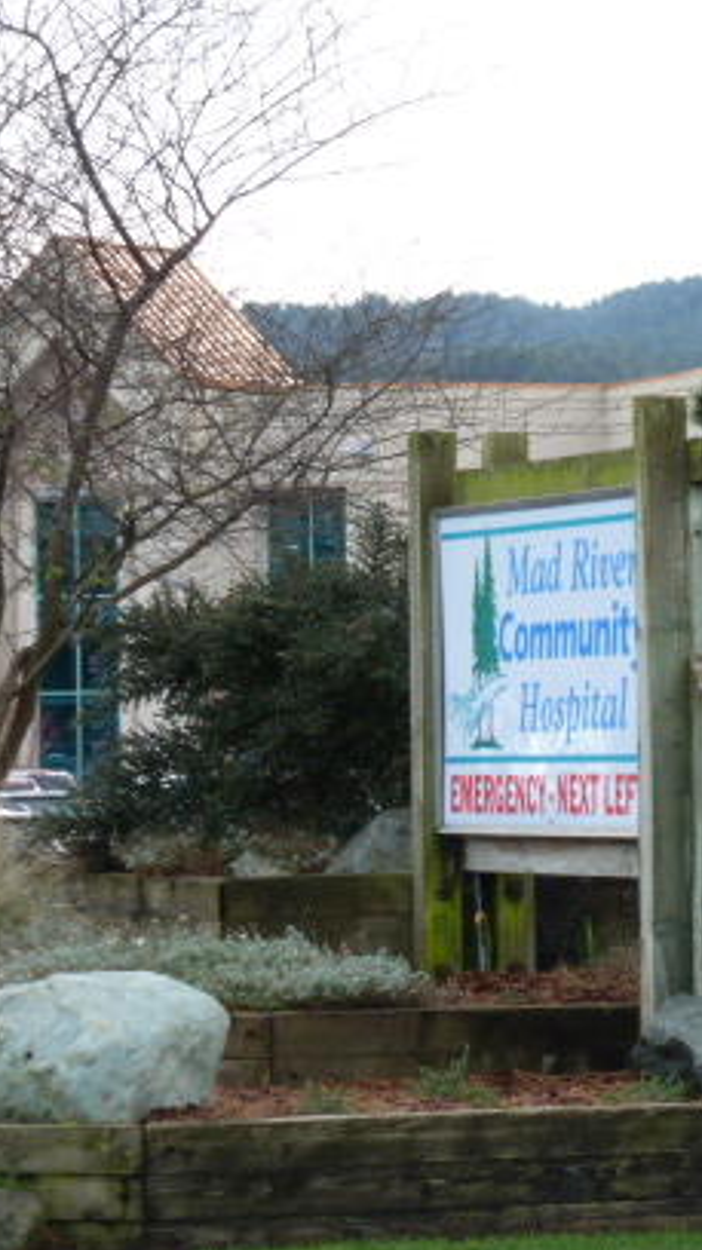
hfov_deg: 5.8
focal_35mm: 207
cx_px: 616
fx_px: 6861
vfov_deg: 10.4
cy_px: 702
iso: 100
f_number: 5.1
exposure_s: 1/80
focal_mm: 21.7
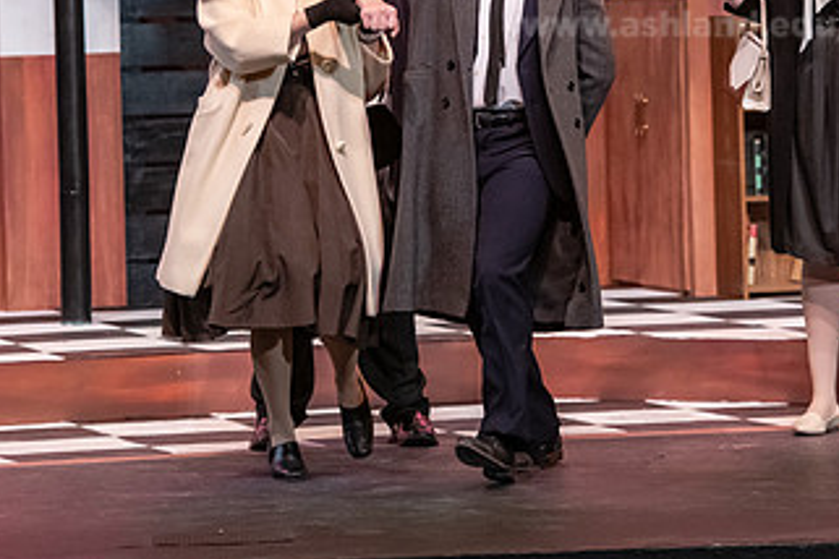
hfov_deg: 8.8
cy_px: 80
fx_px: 5476
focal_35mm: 235
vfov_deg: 5.8
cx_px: 403
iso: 3200
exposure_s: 1/200
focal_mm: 130
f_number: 3.2
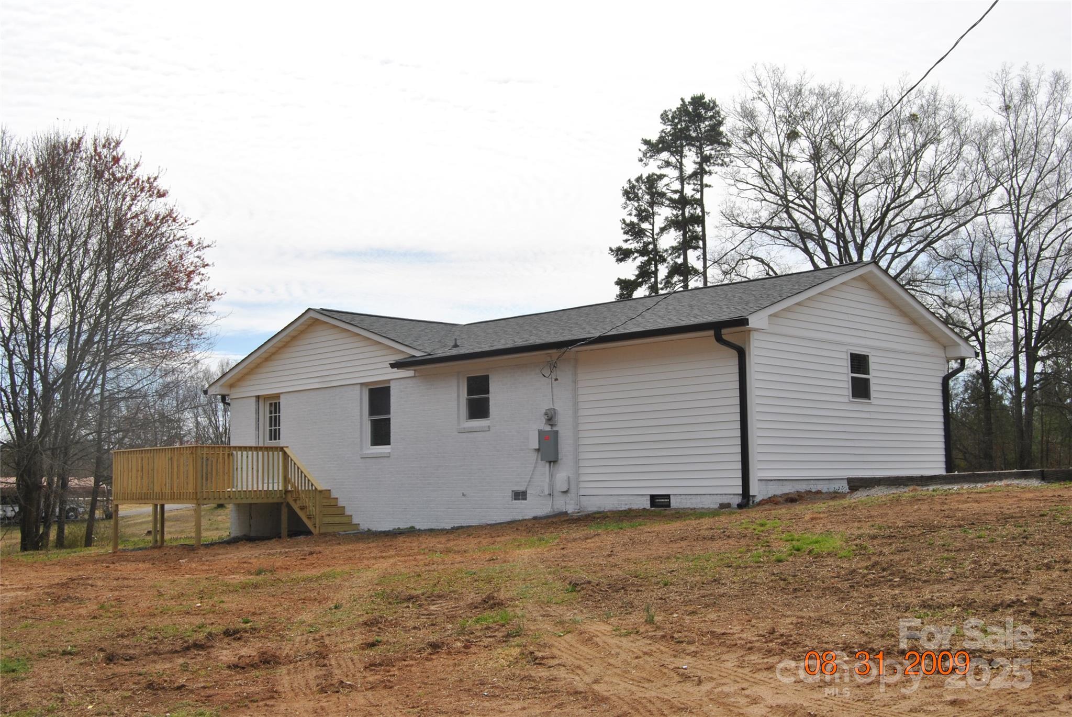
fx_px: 1162
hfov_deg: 49.5
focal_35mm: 39
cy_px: 358
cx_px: 536
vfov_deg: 34.3
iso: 100
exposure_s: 1/200
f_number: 13
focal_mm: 26
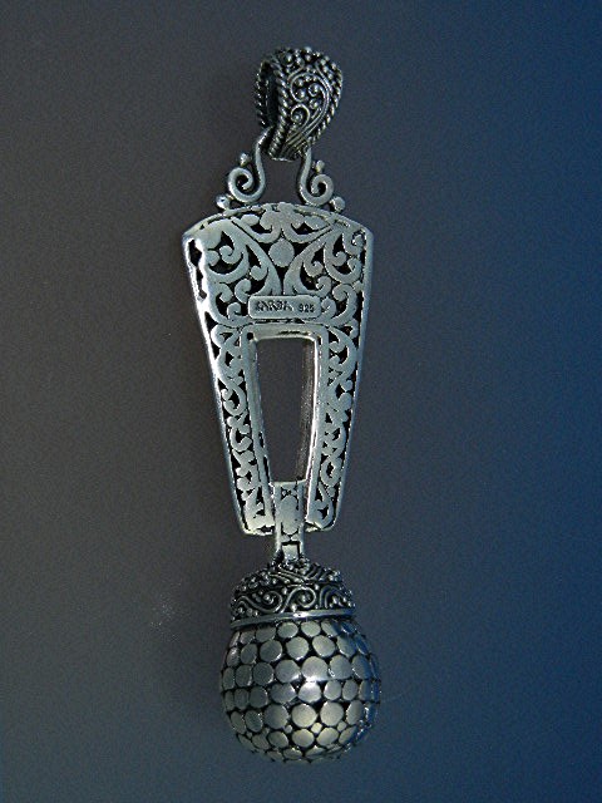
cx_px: 301
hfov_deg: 21.6
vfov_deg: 28.6
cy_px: 402
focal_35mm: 68
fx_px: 1577
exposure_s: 1/30
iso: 376
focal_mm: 12.2
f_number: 8.2
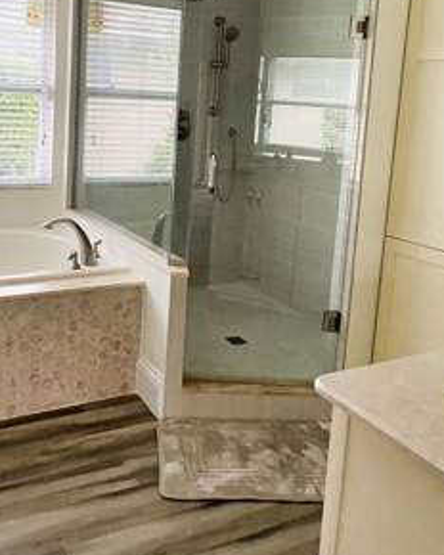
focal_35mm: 56
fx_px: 920
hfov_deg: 27.0
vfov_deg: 33.3
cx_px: 151
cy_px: 186
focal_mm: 4.25
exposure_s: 1/60
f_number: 1.8
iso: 400
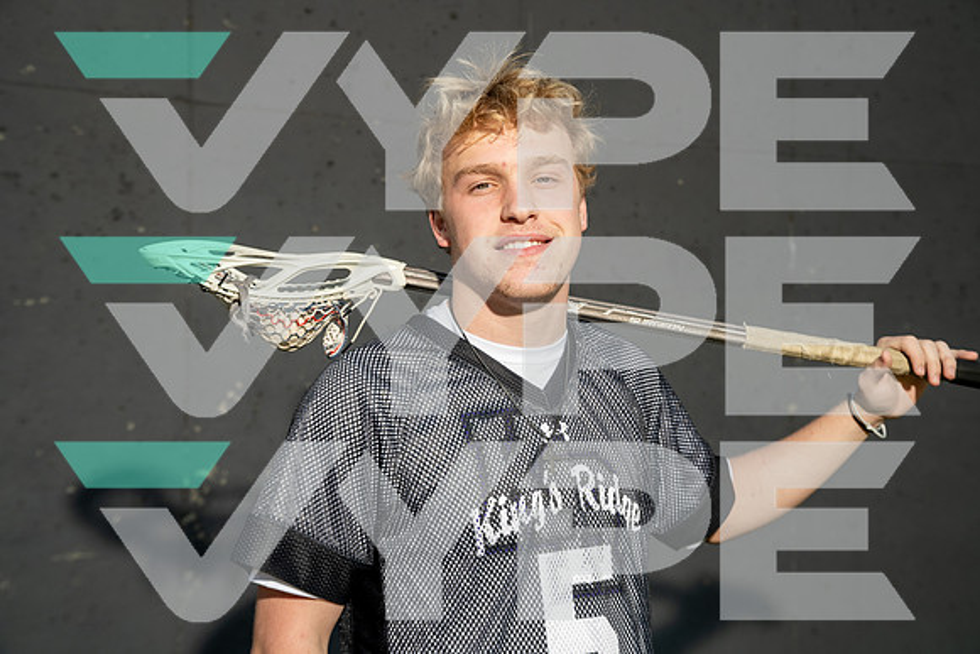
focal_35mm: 47
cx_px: 490
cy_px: 327
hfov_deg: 41.9
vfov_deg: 28.7
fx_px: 1280
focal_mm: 47
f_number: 4.5
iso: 200
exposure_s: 1/250
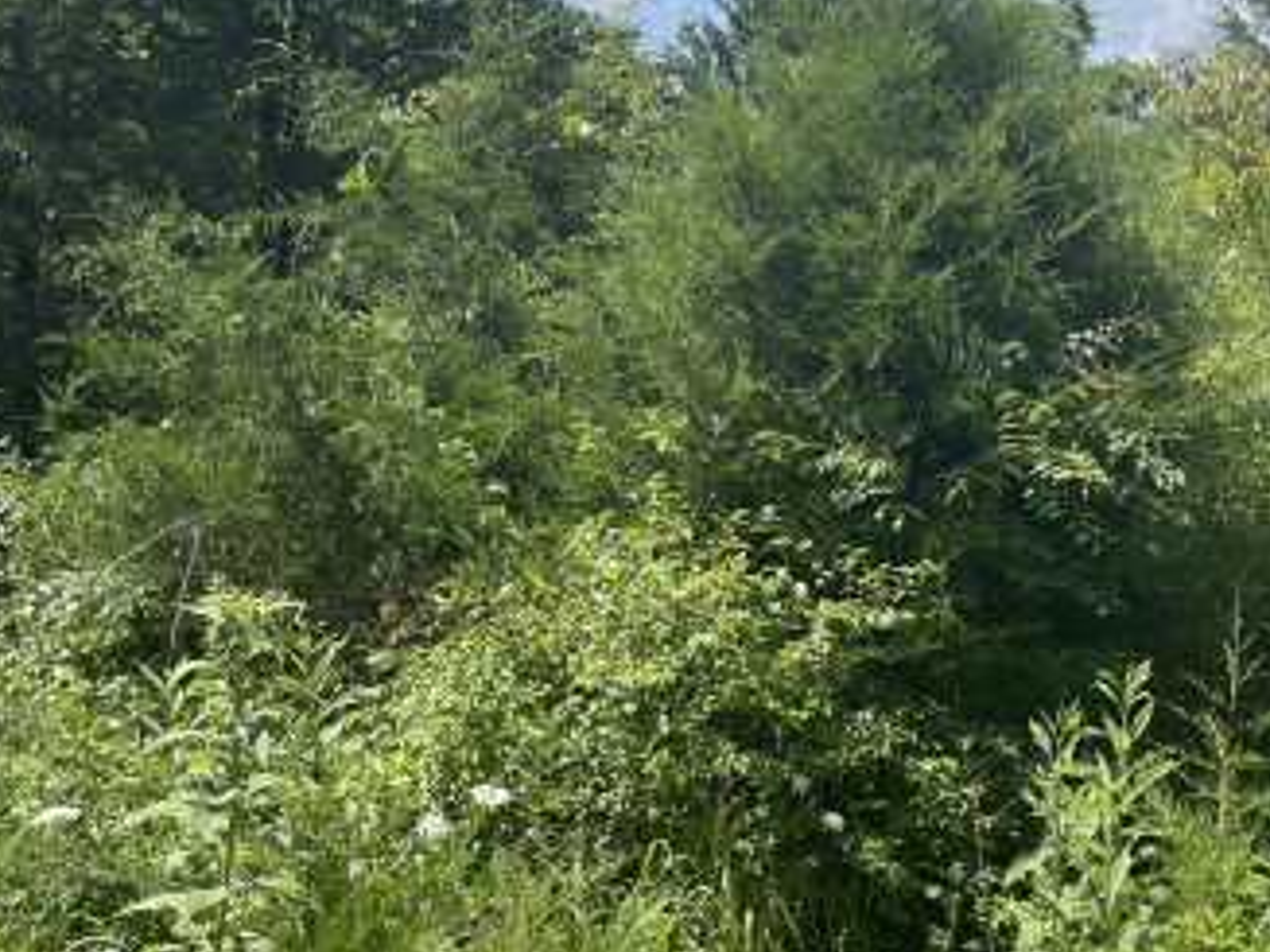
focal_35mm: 53
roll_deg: -1.8
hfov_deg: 35.9
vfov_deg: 27.5
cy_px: 439
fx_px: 1944
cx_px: 833
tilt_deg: -4.3
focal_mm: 4.2
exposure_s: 1/2398
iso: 32
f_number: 1.6
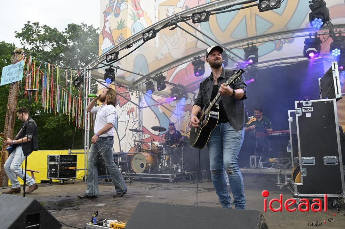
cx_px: 172
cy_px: 114
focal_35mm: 30
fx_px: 287
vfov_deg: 43.5
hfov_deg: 62.0
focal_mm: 30
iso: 100
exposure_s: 1/160
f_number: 6.3
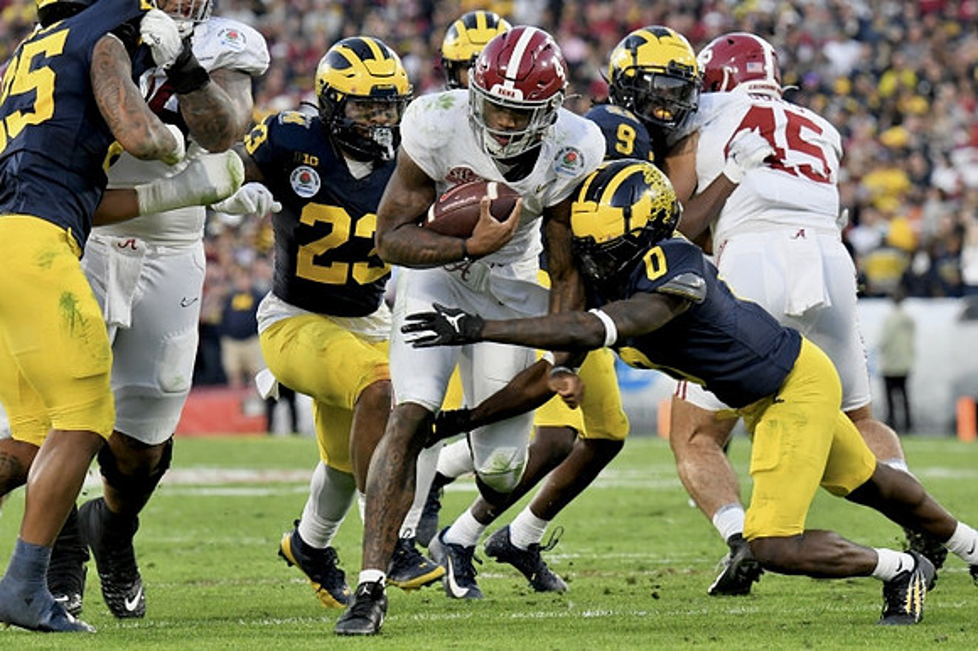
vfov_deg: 3.7
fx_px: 10181
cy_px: 326
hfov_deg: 5.5
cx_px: 489
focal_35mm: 375
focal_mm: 250
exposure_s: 1/1000
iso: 3200
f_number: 5.6
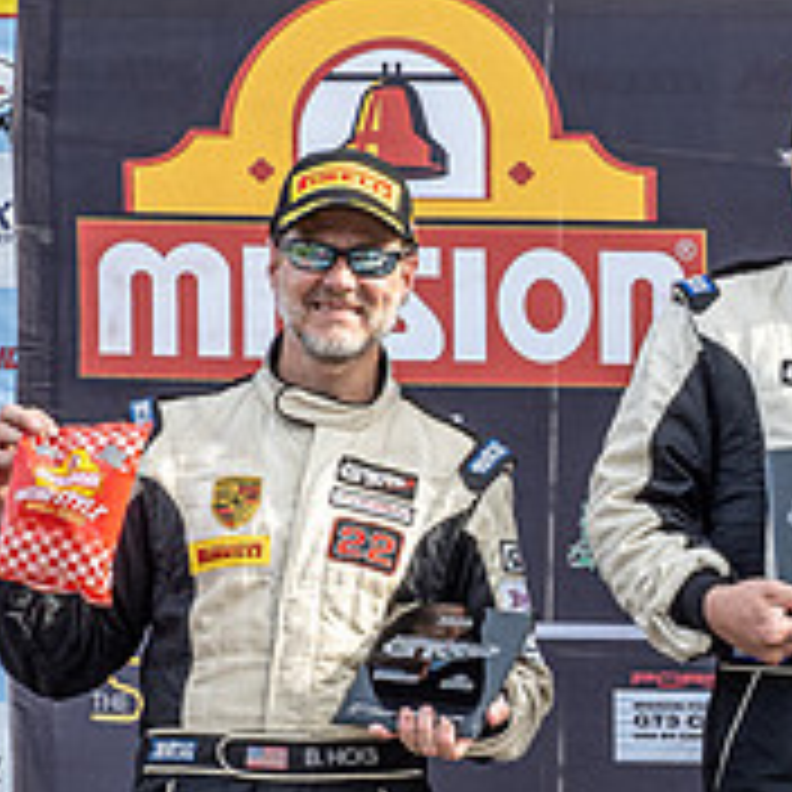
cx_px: 810
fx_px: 4245
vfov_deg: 10.6
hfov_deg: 10.6
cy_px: 759
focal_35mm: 164
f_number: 10
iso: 200
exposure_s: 1/60
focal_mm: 25
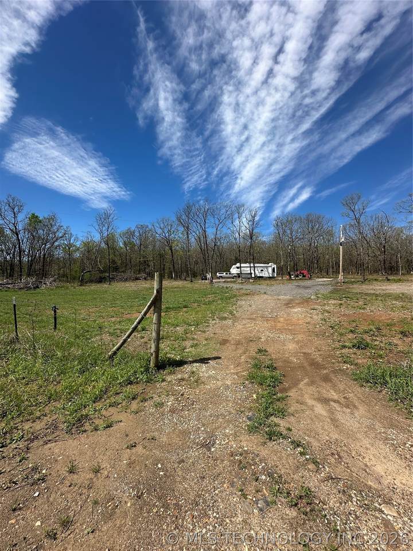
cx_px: 206
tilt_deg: +2.0
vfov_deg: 102.1
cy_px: 276
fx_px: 223
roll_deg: -1.5
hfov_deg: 85.7
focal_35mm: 14
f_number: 2.2
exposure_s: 1/2212
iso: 50
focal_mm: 2.22
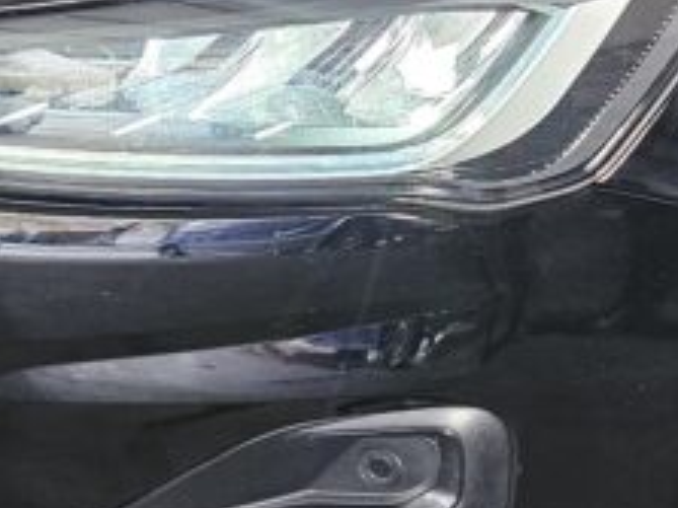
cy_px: -344
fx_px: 2427
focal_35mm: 124
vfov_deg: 11.3
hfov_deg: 14.0
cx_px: 1237
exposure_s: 1/51
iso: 200
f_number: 1.7
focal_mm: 6.3
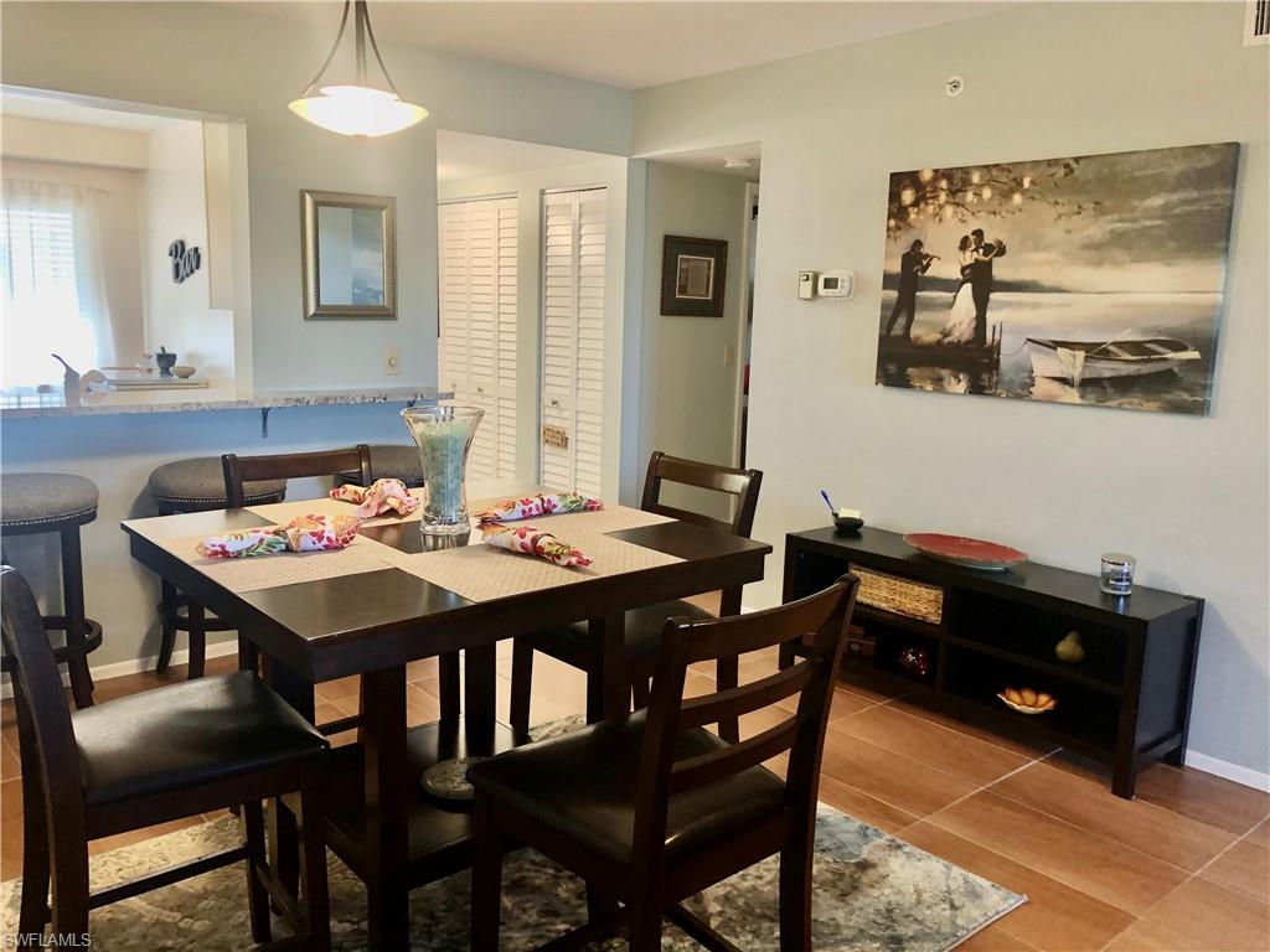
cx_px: 635
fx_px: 1027
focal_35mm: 28
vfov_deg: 49.7
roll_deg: -1.5
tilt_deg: -9.7
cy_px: 476
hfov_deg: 63.4
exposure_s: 1/60
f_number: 1.8
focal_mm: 4
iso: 160
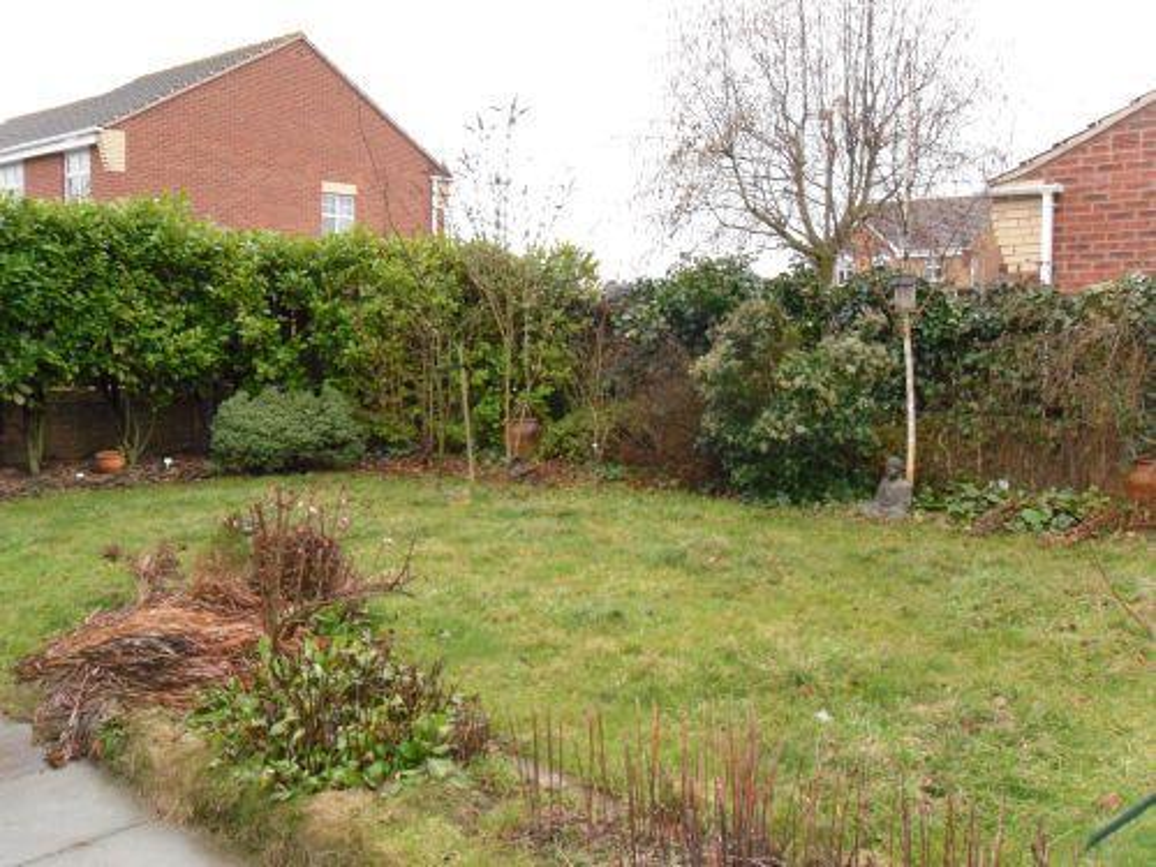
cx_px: 578
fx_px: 1169
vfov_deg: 40.7
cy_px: 434
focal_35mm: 35
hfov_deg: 52.6
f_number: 3.5
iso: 400
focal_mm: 6.3
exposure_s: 1/45
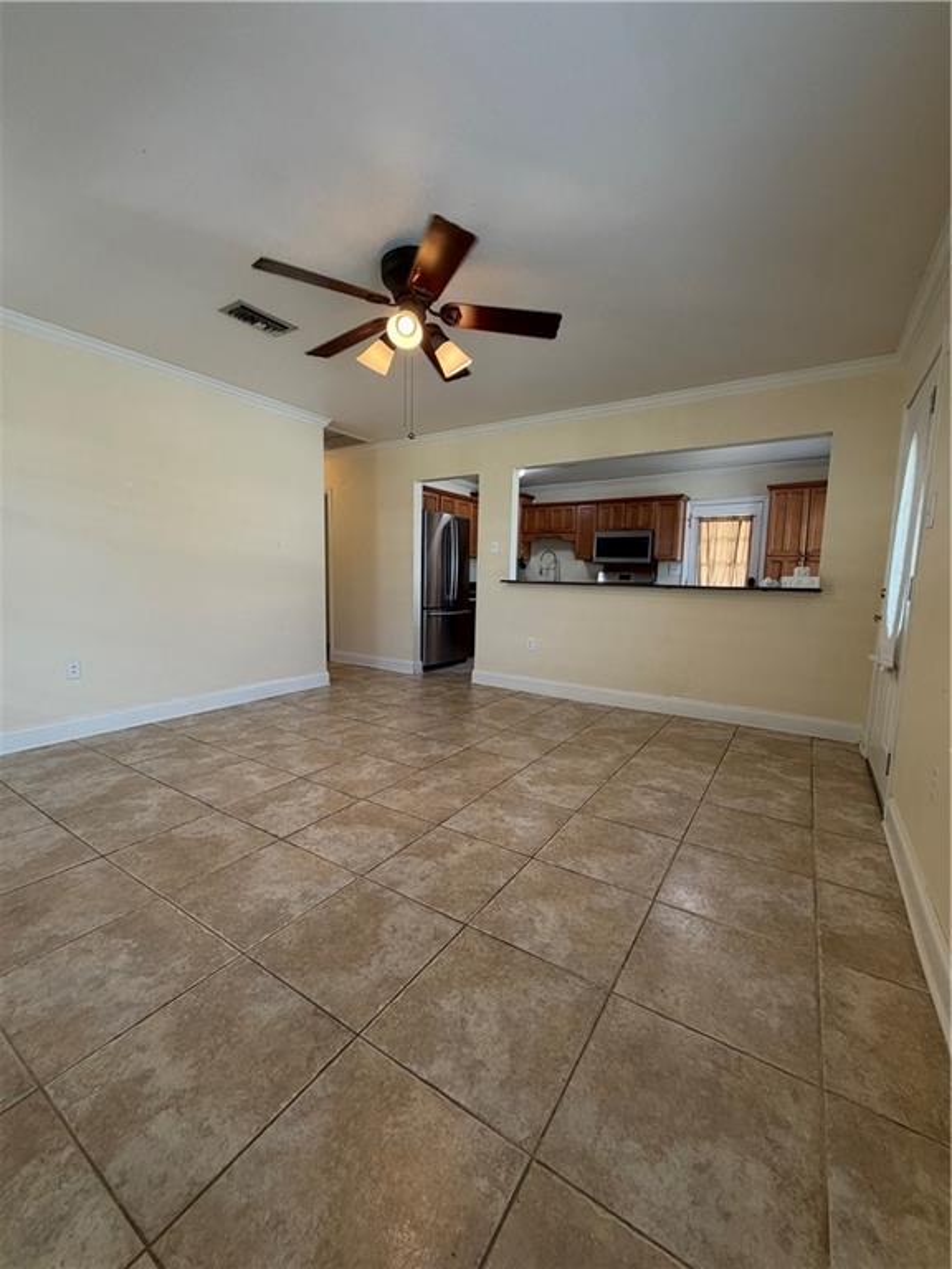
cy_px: 634
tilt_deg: -6.7
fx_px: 513
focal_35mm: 14
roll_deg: -1.2
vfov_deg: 102.1
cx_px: 476
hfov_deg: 85.7
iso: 200
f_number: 2.2
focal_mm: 2.22
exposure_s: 1/120
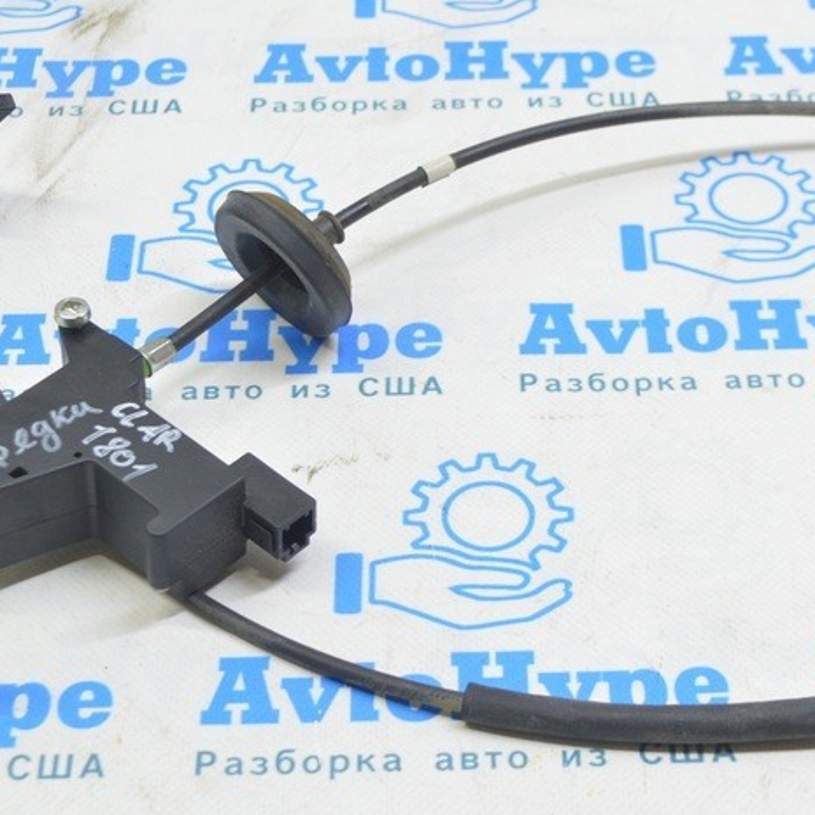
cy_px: 416
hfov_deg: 19.9
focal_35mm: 87
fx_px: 2316
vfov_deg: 20.0
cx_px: 519
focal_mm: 31
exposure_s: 1/15
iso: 400
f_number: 5.6
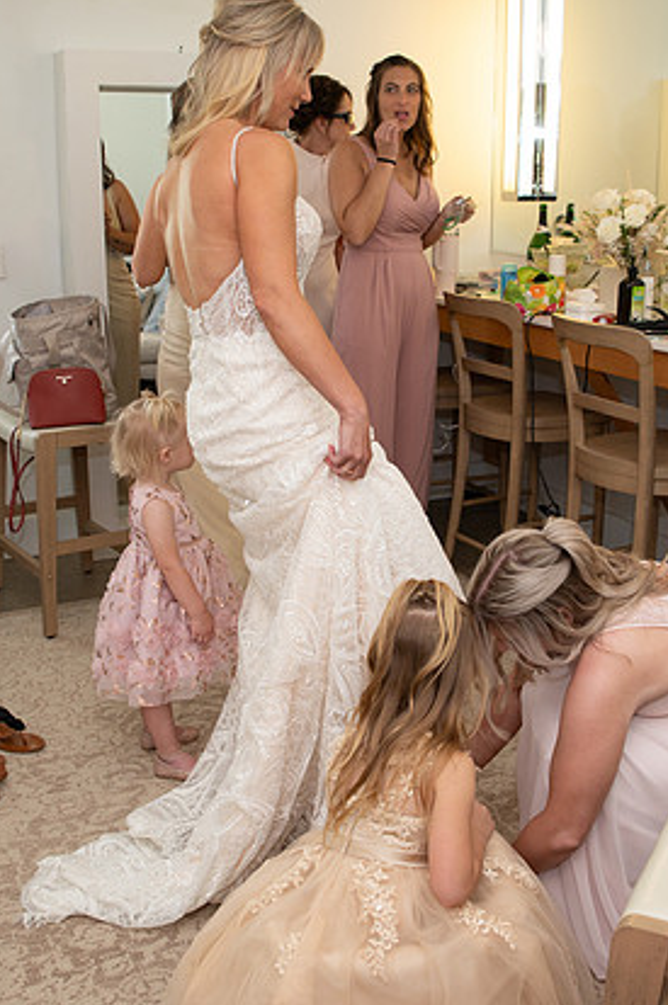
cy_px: 483
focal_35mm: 40
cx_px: 324
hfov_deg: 33.3
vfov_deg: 48.5
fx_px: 1116
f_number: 4
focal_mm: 24
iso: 640
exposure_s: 1/125
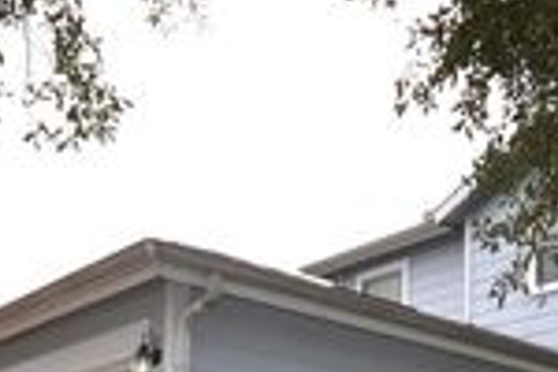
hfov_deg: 33.0
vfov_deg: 20.9
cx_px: 394
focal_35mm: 60
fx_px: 930
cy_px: 459
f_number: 5
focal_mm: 12
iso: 100
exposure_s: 1/200
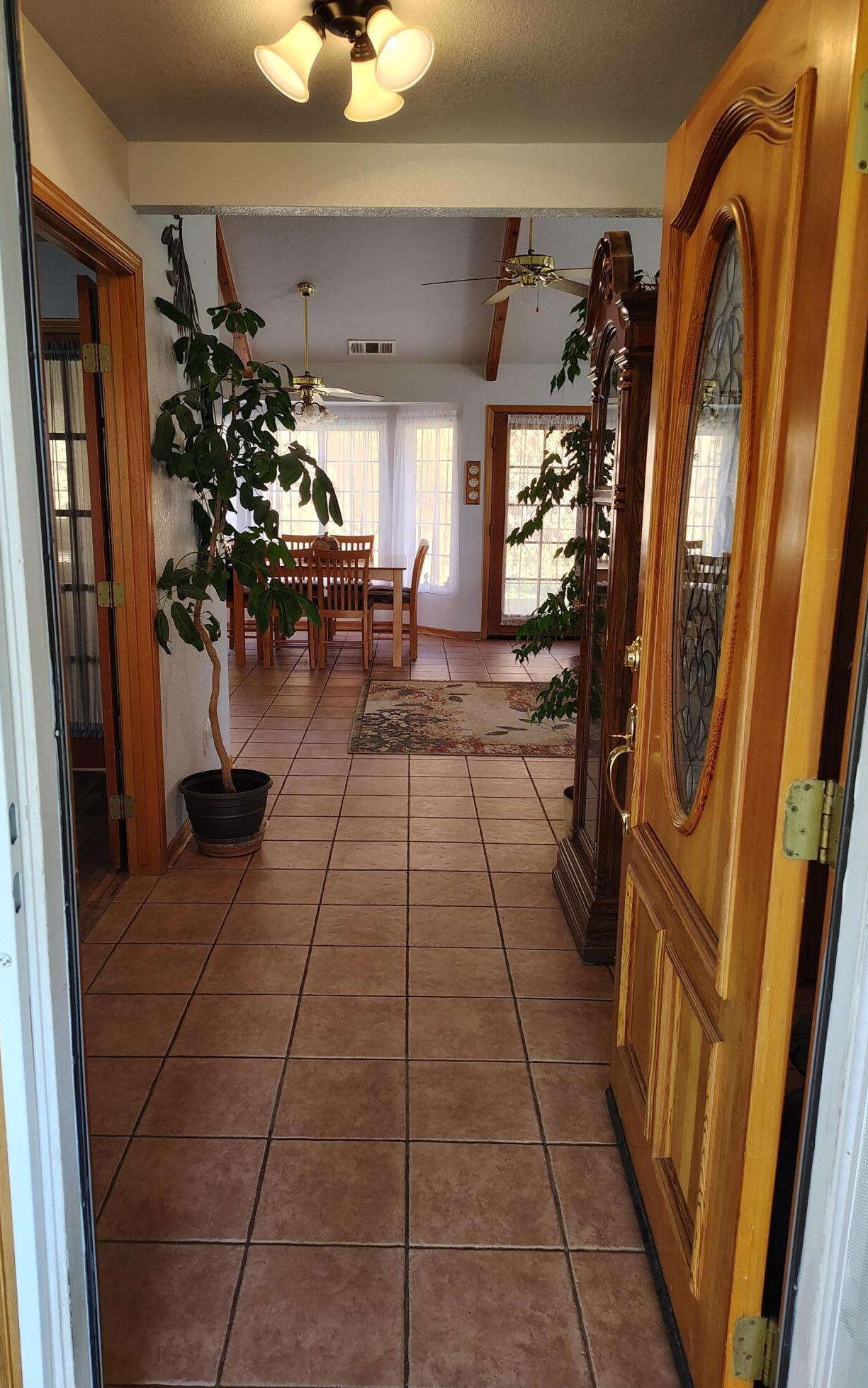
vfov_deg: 70.4
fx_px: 984
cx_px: 402
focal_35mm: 26
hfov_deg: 47.6
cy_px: 684
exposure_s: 1/120
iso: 641
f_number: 1.8
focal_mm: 5.56
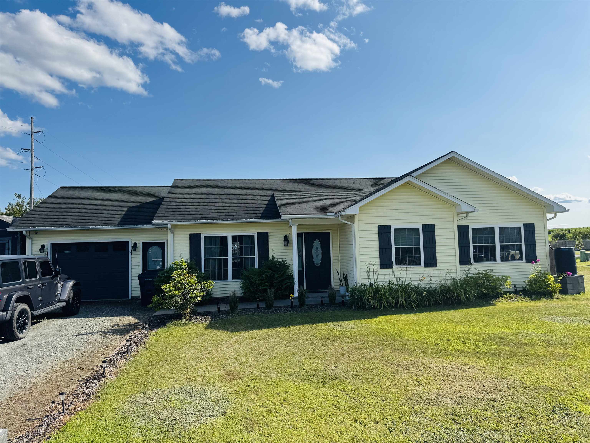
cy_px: 222
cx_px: 295
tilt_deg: +1.5
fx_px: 409
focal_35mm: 24
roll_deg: +1.7
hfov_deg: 71.6
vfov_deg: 56.8
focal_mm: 6.76
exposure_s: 1/6410
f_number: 1.78
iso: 80
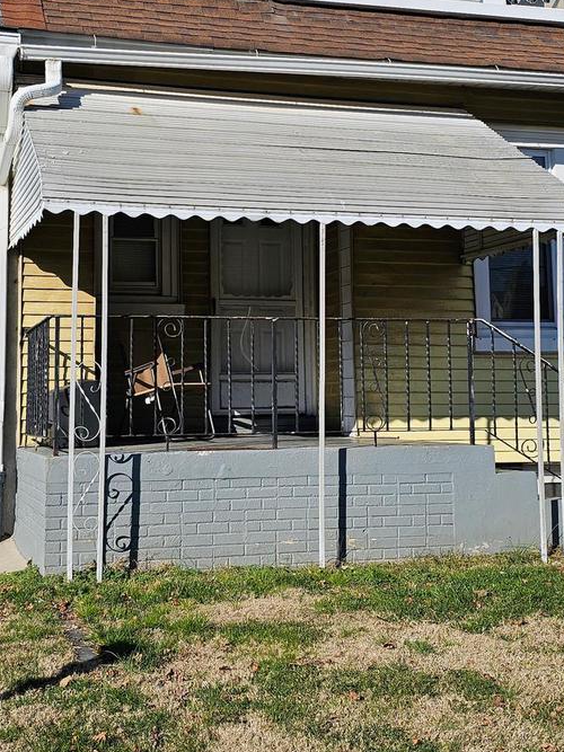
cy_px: 292
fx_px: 1152
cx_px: 250
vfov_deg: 36.0
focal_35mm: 53
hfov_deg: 27.5
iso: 10
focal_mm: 6.3
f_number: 1.7
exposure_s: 1/1148
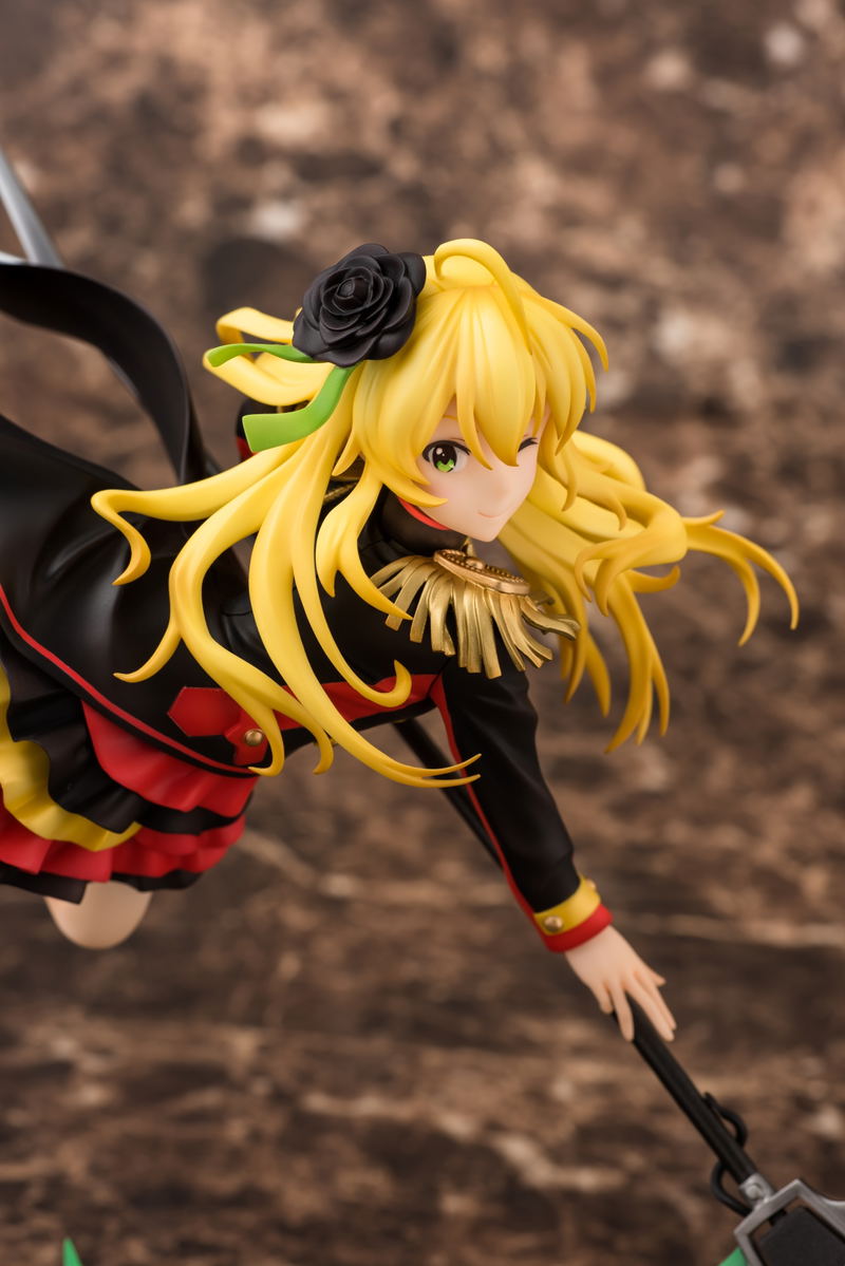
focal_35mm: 70
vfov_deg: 28.8
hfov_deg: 19.5
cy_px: 633
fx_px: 2463
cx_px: 422
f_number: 13
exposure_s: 1/80
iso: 64
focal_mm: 70
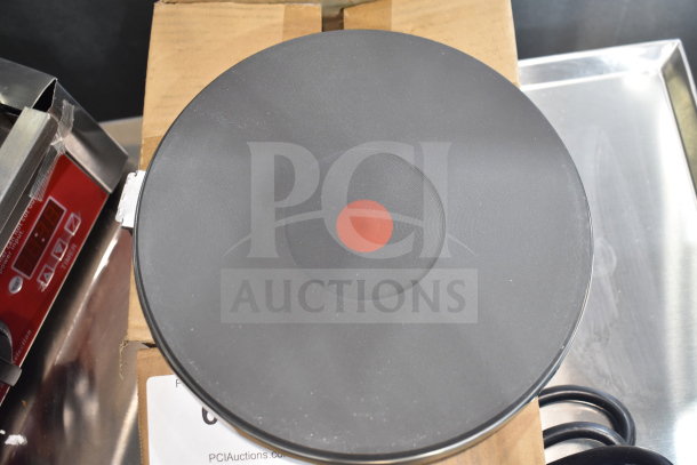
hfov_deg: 46.4
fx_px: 813
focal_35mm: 42
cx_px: 348
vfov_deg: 31.9
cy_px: 232
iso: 900
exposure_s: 1/50
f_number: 4.2
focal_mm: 28
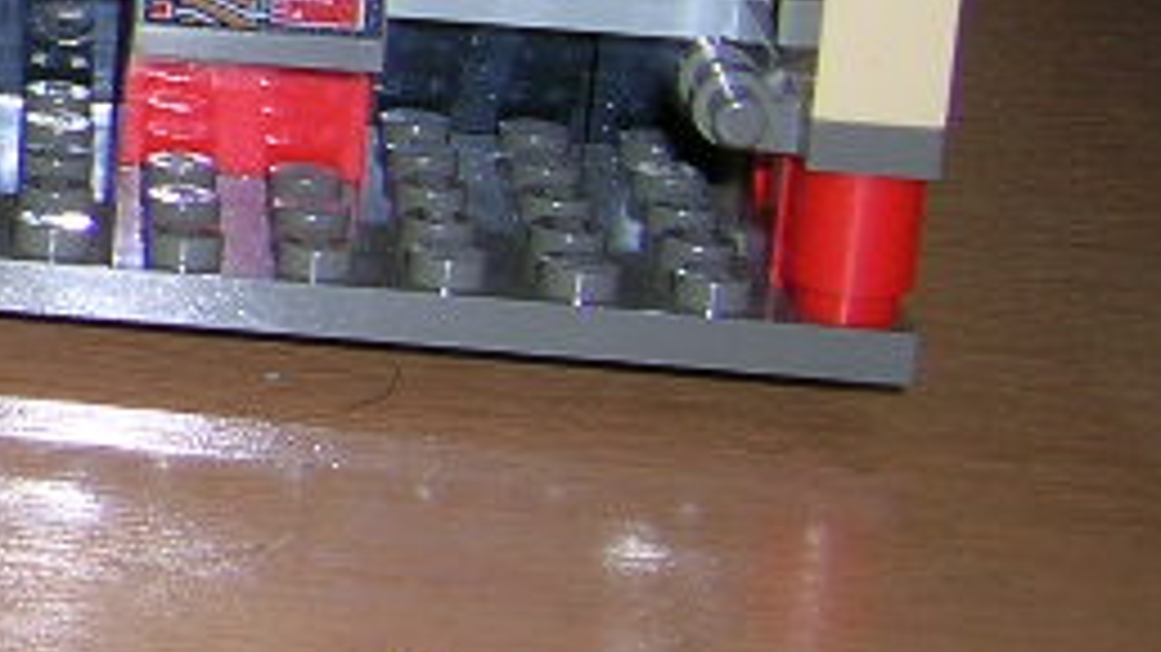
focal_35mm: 147
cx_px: -1125
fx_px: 4524
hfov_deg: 12.8
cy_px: -216
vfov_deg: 8.1
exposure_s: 1/60.1
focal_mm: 5.7
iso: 50
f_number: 2.9
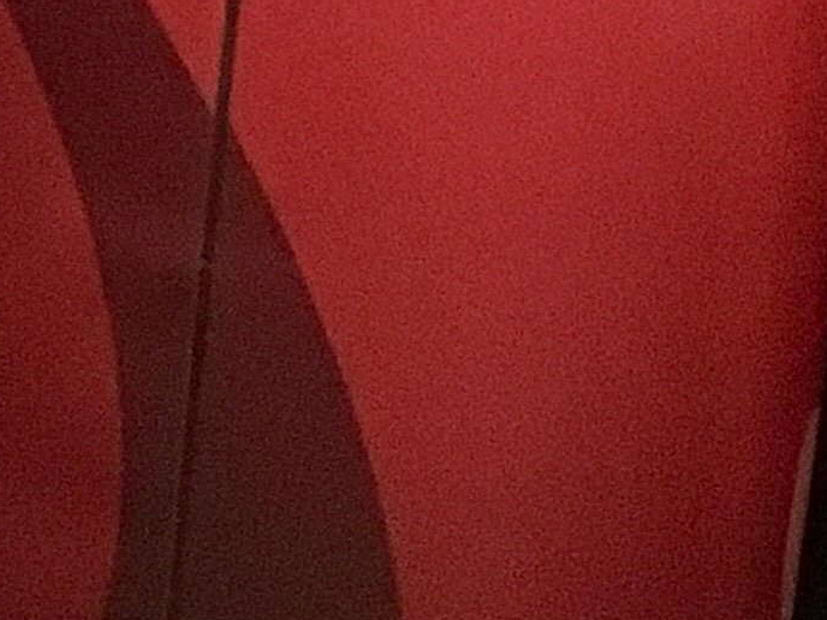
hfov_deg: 11.1
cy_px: -434
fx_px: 4061
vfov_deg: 8.5
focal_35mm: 170
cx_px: -438
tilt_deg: -14.6
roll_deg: -3.2
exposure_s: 1/17
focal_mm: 4.15
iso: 320
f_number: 2.2
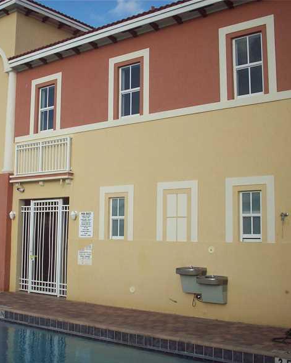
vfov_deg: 38.0
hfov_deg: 30.4
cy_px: 184
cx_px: 75
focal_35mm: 49
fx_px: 528
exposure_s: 1/321
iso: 80
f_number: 5.6
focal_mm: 6.2
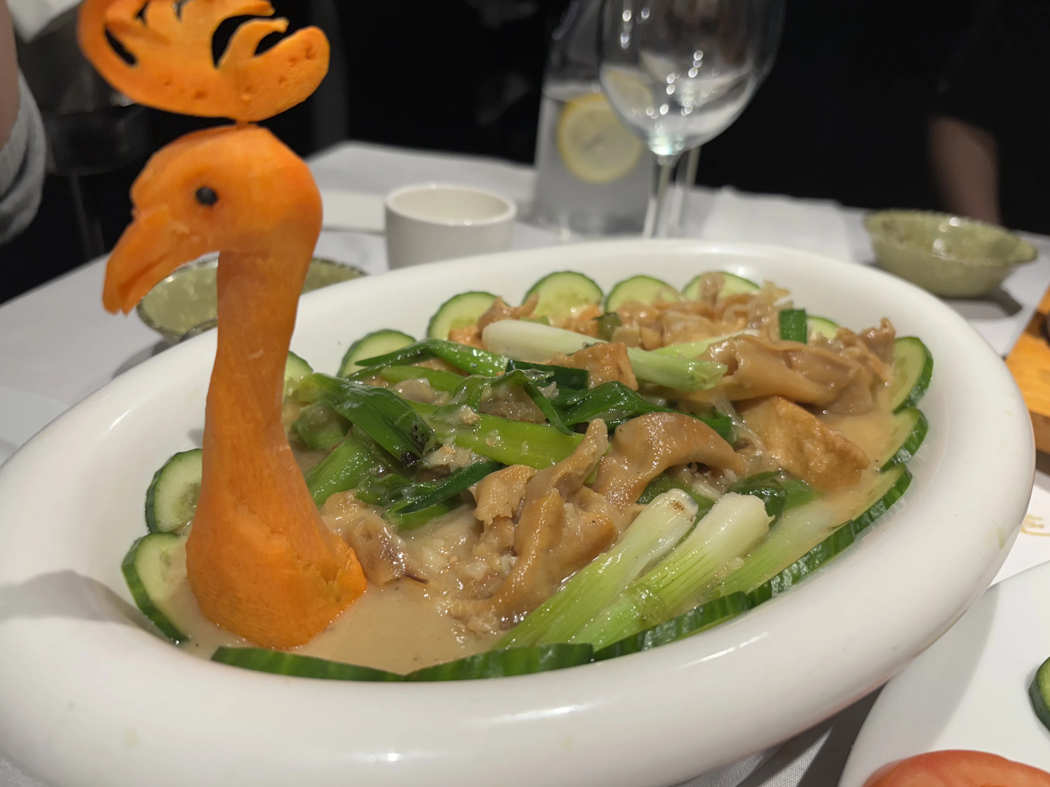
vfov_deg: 51.3
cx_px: 512
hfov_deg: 65.3
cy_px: 386
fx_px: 819
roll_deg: -4.1
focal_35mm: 27
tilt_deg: -27.5
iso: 64
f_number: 1.6
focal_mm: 5.96
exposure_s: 1/120
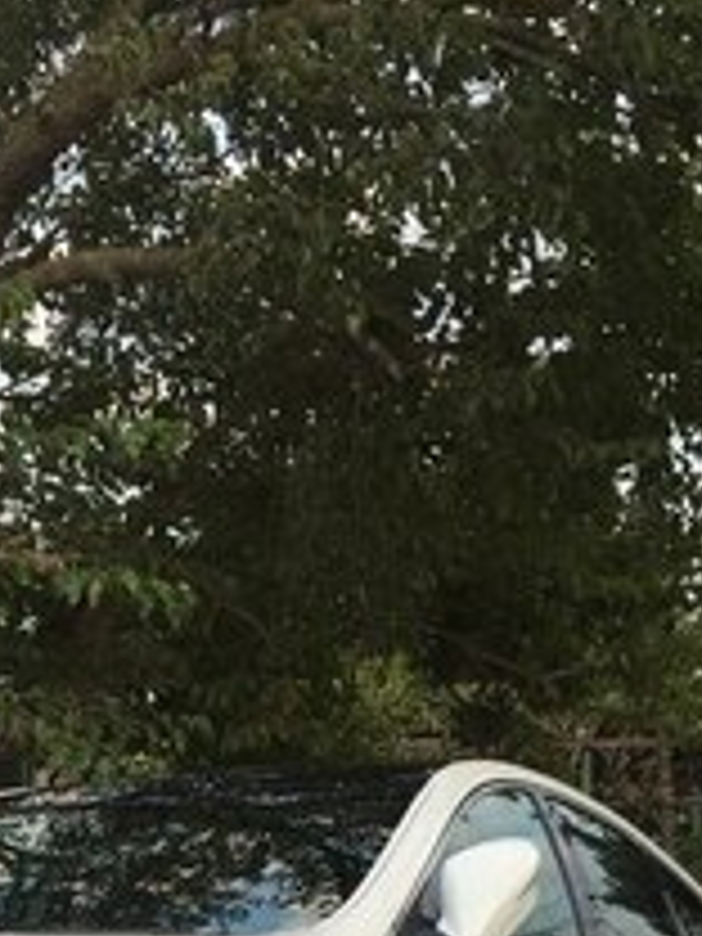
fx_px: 1866
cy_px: 1076
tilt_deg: -2.1
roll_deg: +0.5
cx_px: -14
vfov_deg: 25.7
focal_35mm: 69
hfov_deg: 20.6
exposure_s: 1/120
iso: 32
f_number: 2.2
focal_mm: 4.15
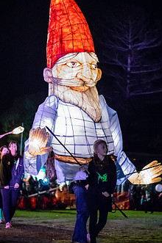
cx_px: 98
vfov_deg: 20.0
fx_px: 690
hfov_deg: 13.4
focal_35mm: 102
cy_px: 100
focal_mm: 50
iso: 6400
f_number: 2
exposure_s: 1/100
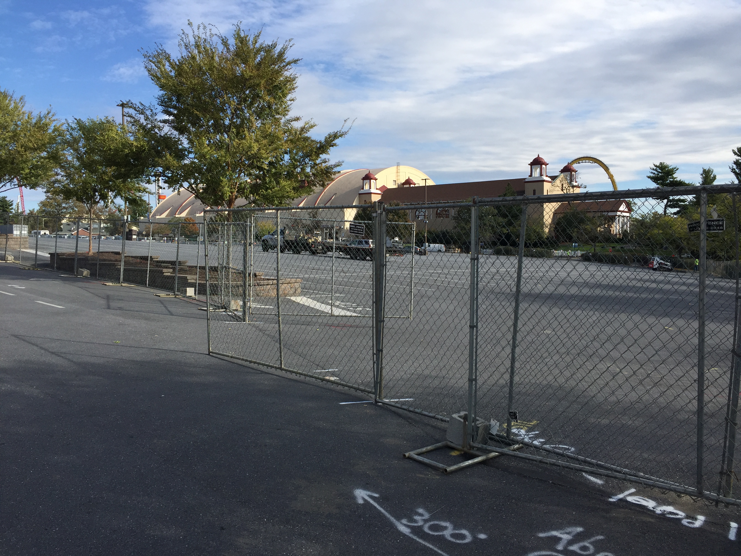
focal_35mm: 29
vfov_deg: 48.2
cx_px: 370
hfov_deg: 61.7
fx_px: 621
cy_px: 278
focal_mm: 4.15
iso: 32
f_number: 2.2
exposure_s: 1/1721
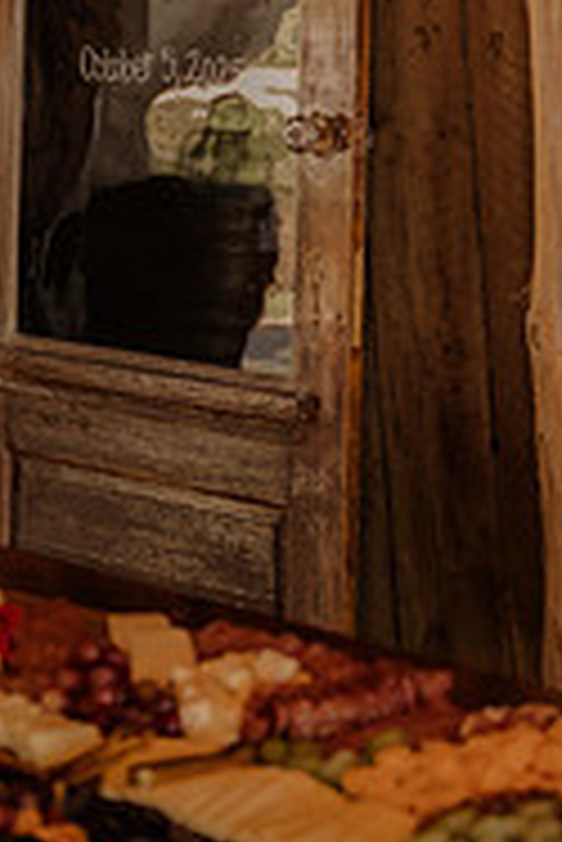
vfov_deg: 18.6
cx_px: 40
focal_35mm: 106
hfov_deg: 12.8
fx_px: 2477
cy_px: -72
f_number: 2.8
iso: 640
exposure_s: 1/125
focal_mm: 44
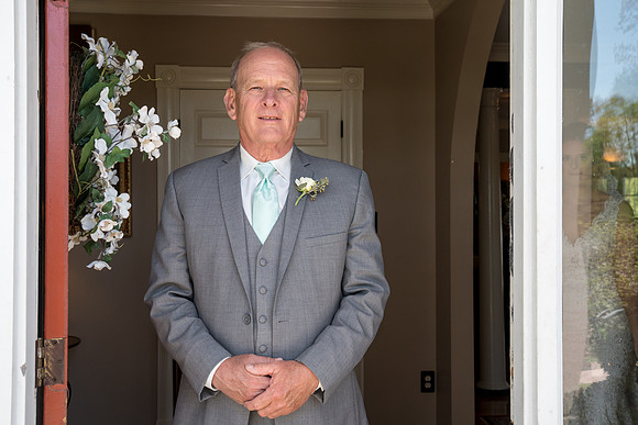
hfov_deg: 45.1
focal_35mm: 43
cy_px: 205
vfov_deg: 31.0
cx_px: 318
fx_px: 768
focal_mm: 38
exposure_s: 1/200
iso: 320
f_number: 5.6
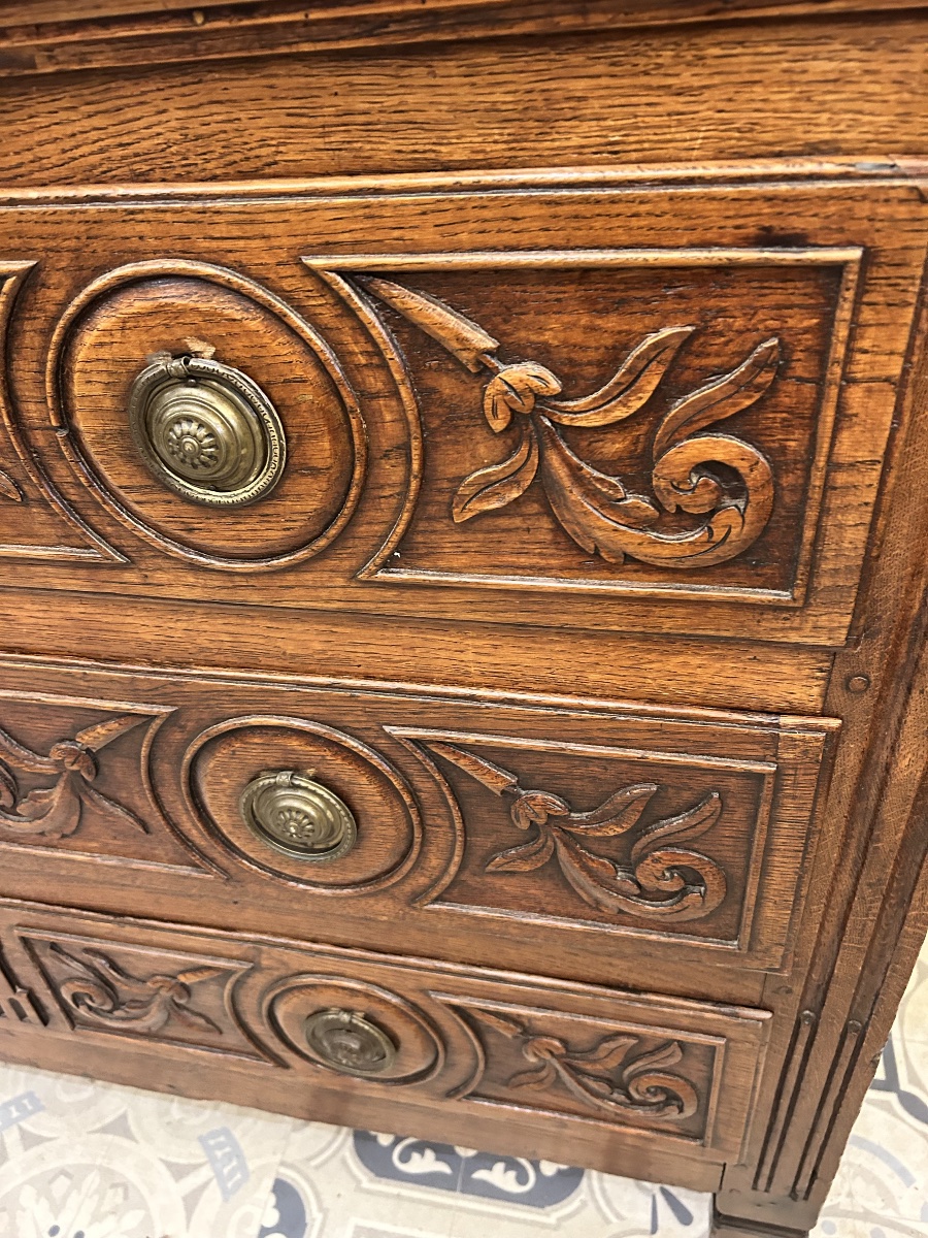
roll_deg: +4.3
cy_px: 619
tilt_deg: -34.6
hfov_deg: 53.1
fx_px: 929
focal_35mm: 26
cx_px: 464
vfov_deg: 67.3
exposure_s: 1/50
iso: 500
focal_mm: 5.7
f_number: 1.5
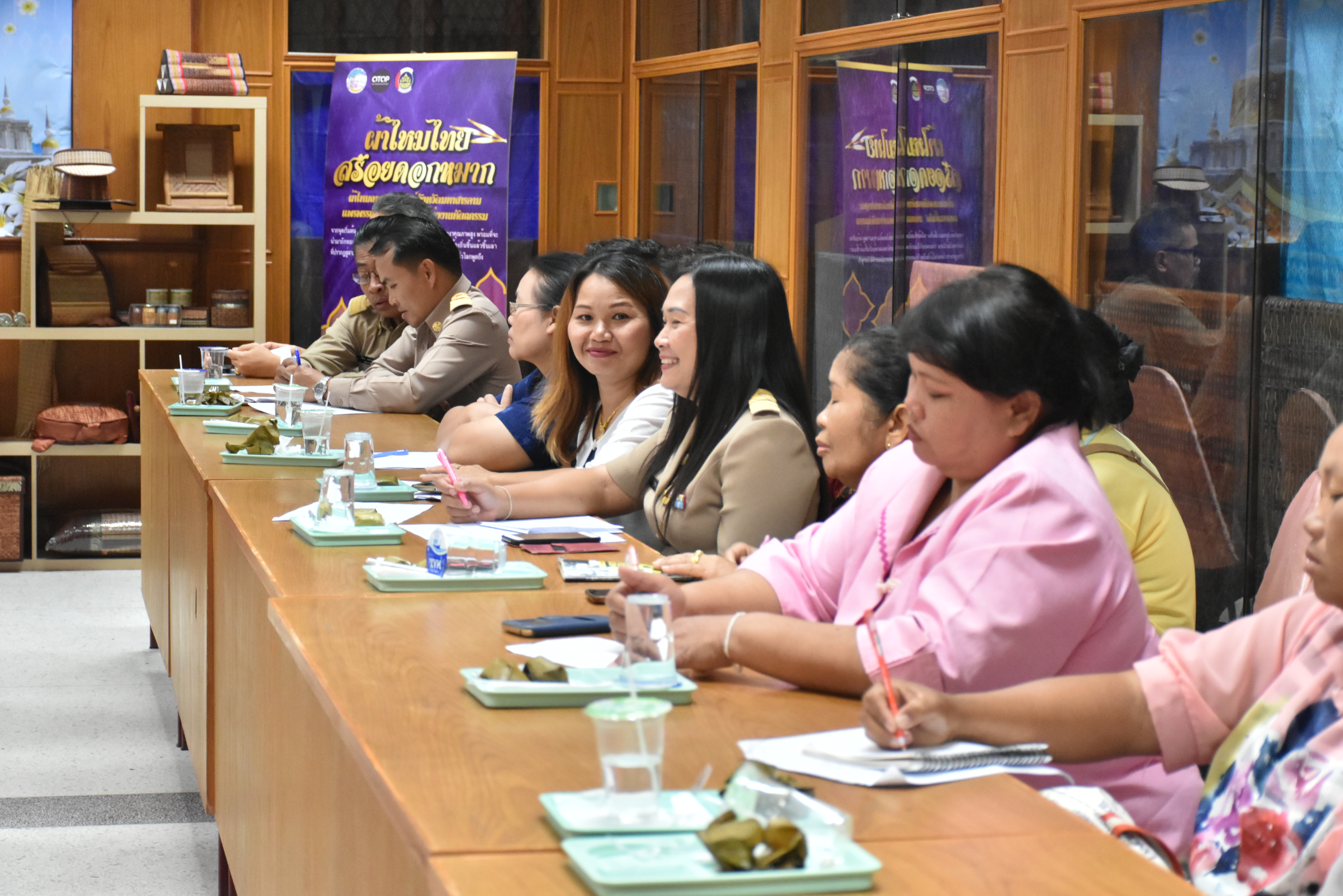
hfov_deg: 27.0
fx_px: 2798
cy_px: 448
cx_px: 672
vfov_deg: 18.2
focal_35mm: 75
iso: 2500
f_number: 5
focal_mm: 50
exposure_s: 1/100
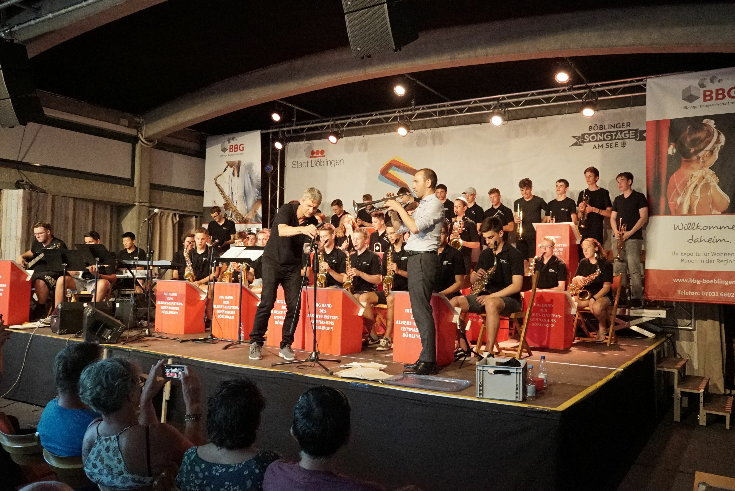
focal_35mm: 29
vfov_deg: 45.0
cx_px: 368
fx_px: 592
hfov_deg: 63.6
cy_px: 246
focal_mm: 29
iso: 16000
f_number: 11
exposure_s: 1/60
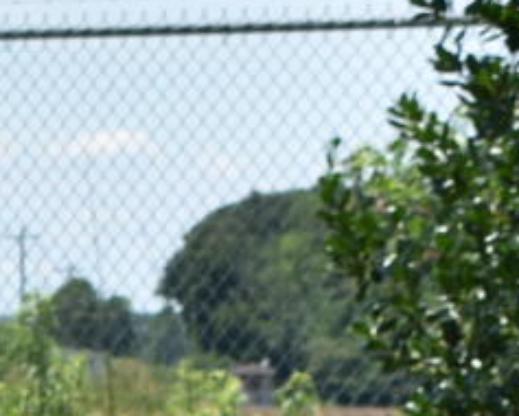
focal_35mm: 344
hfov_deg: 5.6
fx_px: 5288
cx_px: -324
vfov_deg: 4.3
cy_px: 1429
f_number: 8
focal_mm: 29
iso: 100
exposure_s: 1/250
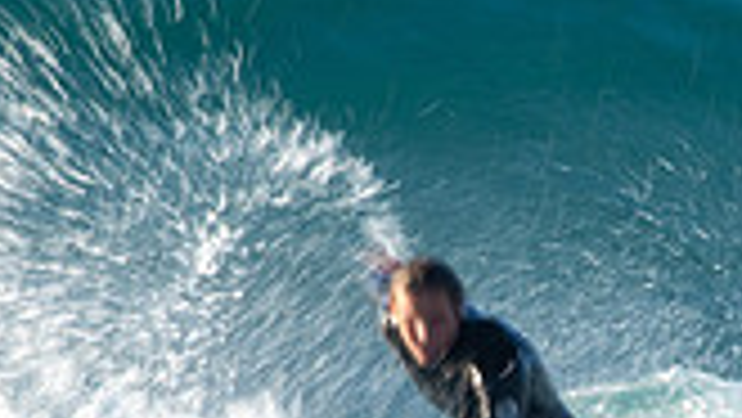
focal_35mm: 2765
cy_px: 497
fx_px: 54427
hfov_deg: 0.8
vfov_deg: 0.4
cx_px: 571
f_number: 20
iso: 100
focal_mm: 500
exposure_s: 1/25
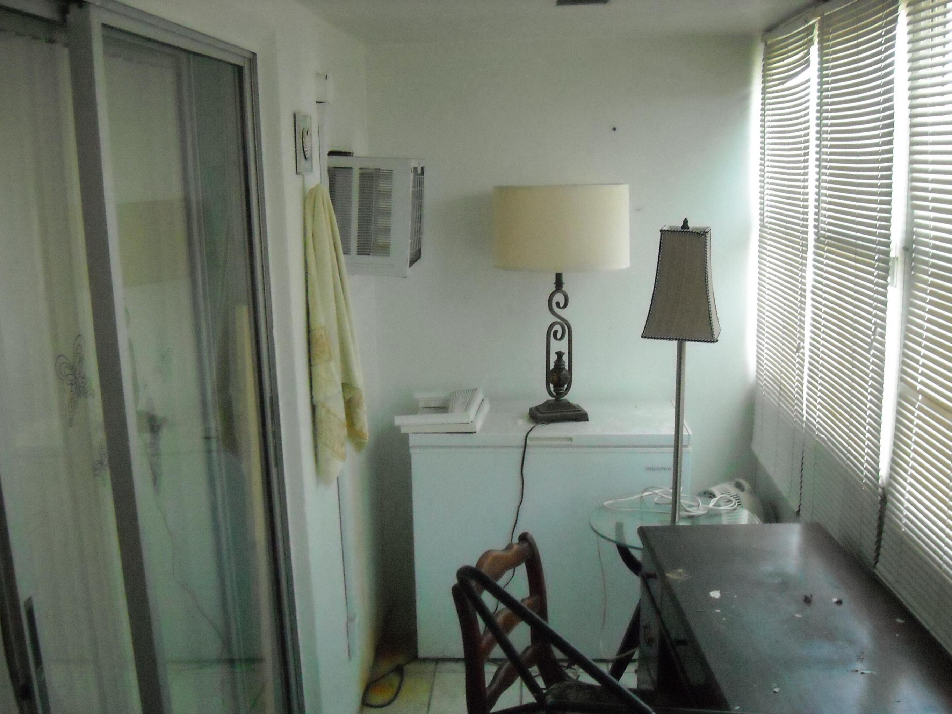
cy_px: 376
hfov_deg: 50.1
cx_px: 483
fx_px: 1018
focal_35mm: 37
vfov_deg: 38.7
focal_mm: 5.7
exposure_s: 1/154
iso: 800
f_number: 2.8
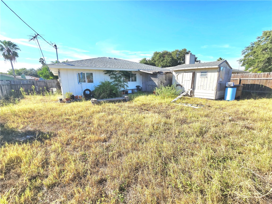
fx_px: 102
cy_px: 102
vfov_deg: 89.9
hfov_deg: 106.2
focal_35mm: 13
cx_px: 136
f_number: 2.2
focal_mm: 2.2
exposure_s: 1/2500
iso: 50
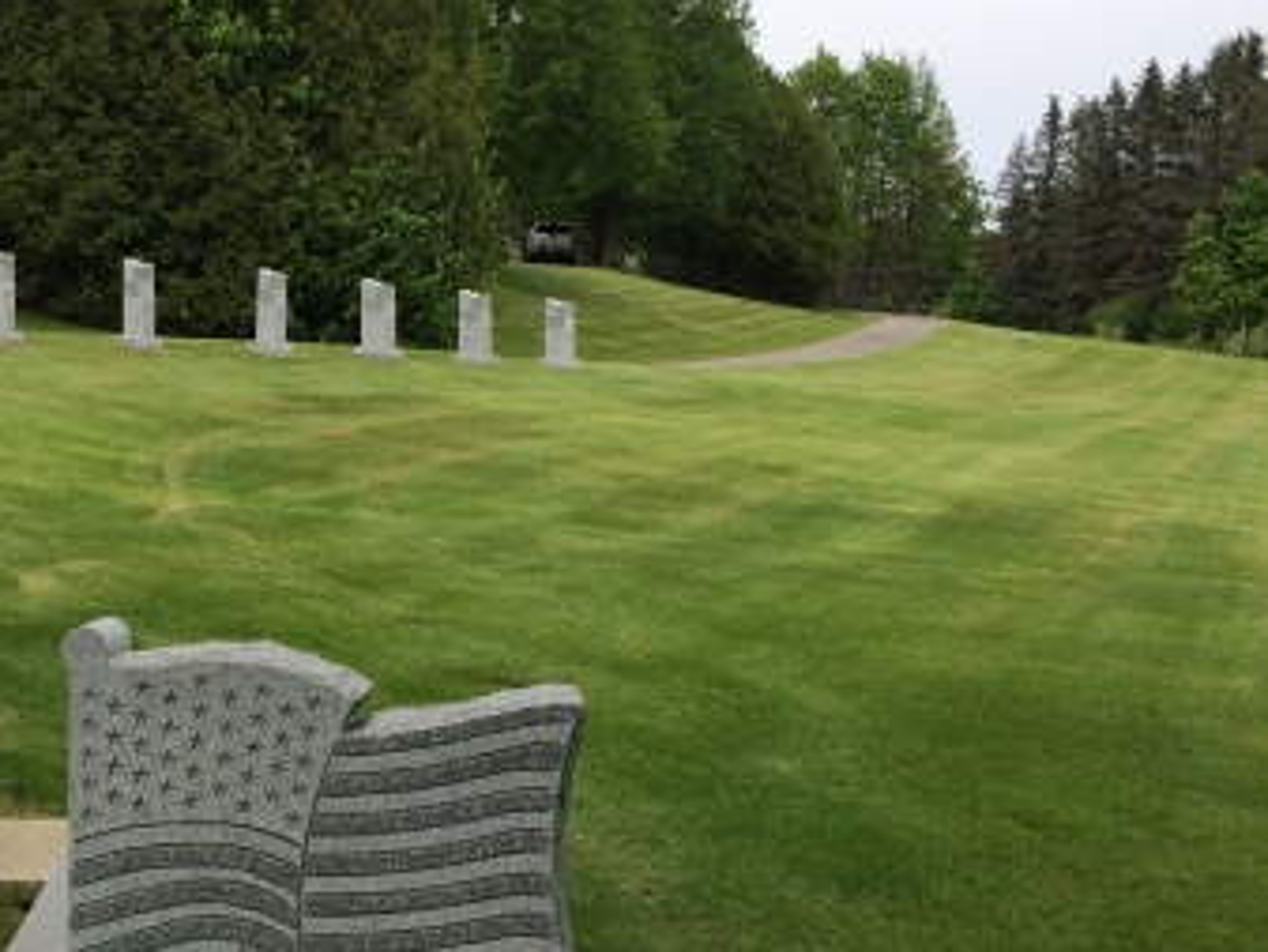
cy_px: 598
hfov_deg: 34.3
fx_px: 2015
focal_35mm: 55
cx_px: 350
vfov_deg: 26.5
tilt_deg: -8.8
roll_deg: +0.3
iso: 32
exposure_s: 1/1325
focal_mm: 4.15
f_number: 2.2
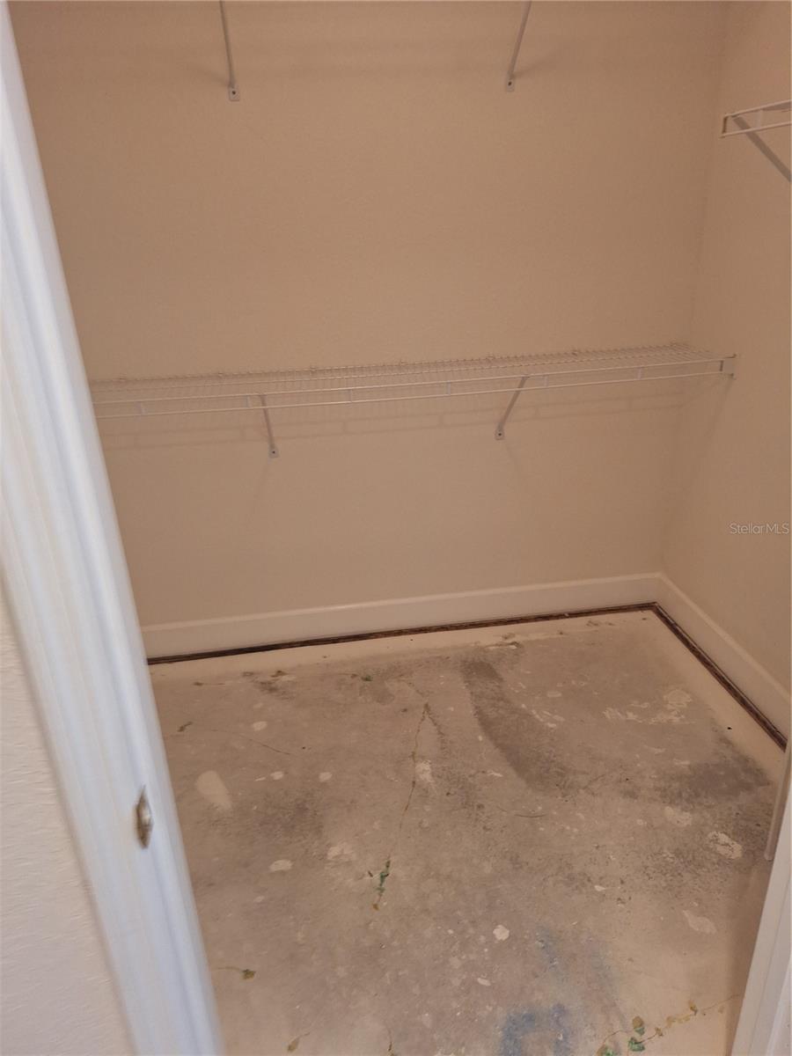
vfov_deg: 73.9
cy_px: 528
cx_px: 396
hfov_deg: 58.9
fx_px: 702
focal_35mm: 23
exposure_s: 1/40
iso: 125
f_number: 1.8
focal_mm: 5.54
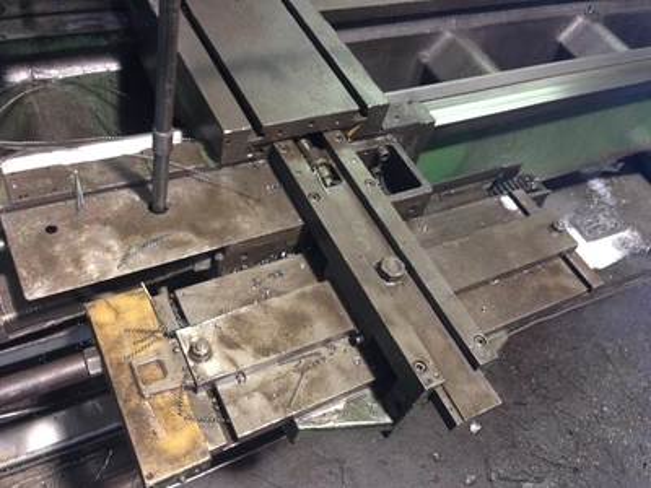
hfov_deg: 55.4
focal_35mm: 33
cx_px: 326
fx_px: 621
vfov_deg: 42.9
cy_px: 244
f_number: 2.4
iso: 100
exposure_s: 1/20
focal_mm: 4.12
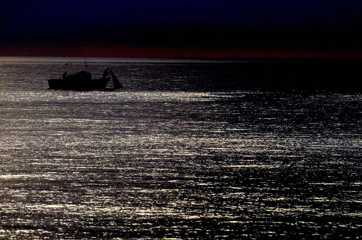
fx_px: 3625
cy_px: 129
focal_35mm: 361
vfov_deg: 3.8
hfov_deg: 5.7
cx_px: 188
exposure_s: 1/1250
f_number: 4.5
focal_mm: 180
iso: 200
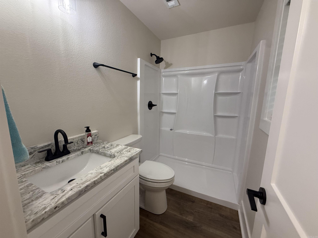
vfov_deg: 85.7
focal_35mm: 14
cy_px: 119
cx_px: 159
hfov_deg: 102.1
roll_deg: -2.1
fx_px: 129
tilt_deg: -9.6
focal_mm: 2.22
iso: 250
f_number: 2.2
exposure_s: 1/120
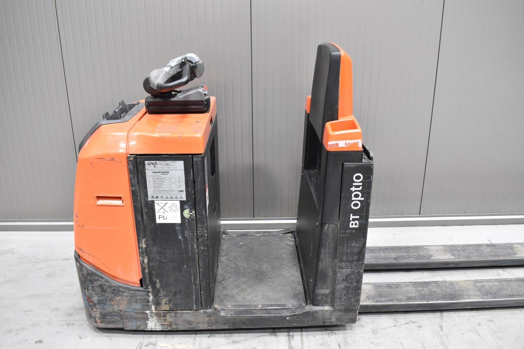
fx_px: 437
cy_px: 174
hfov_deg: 61.9
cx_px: 262
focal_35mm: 30
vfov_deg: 43.6
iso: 1600
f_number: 5
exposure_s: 1/25
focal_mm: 20
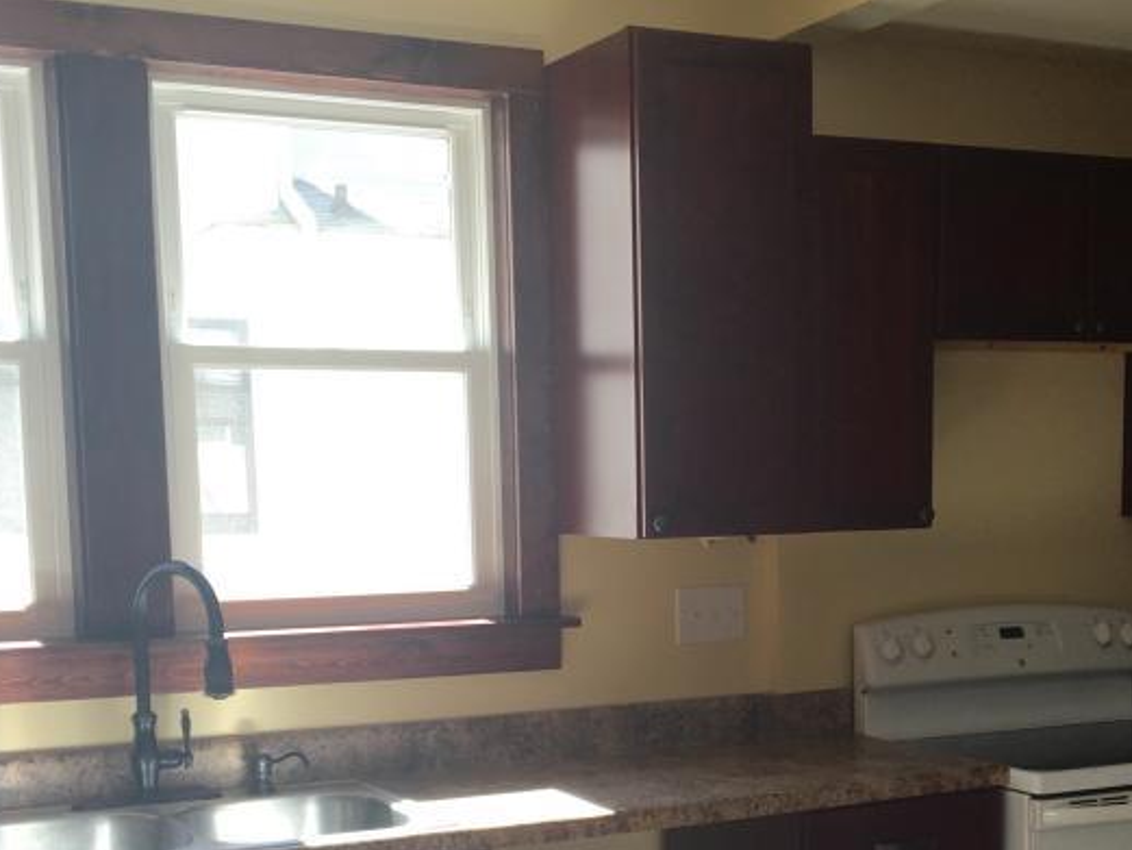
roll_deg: +1.3
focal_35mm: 57
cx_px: 680
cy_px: 693
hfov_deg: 33.7
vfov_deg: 25.2
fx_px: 1864
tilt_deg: -6.6
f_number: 2.2
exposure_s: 1/40
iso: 25
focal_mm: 4.15
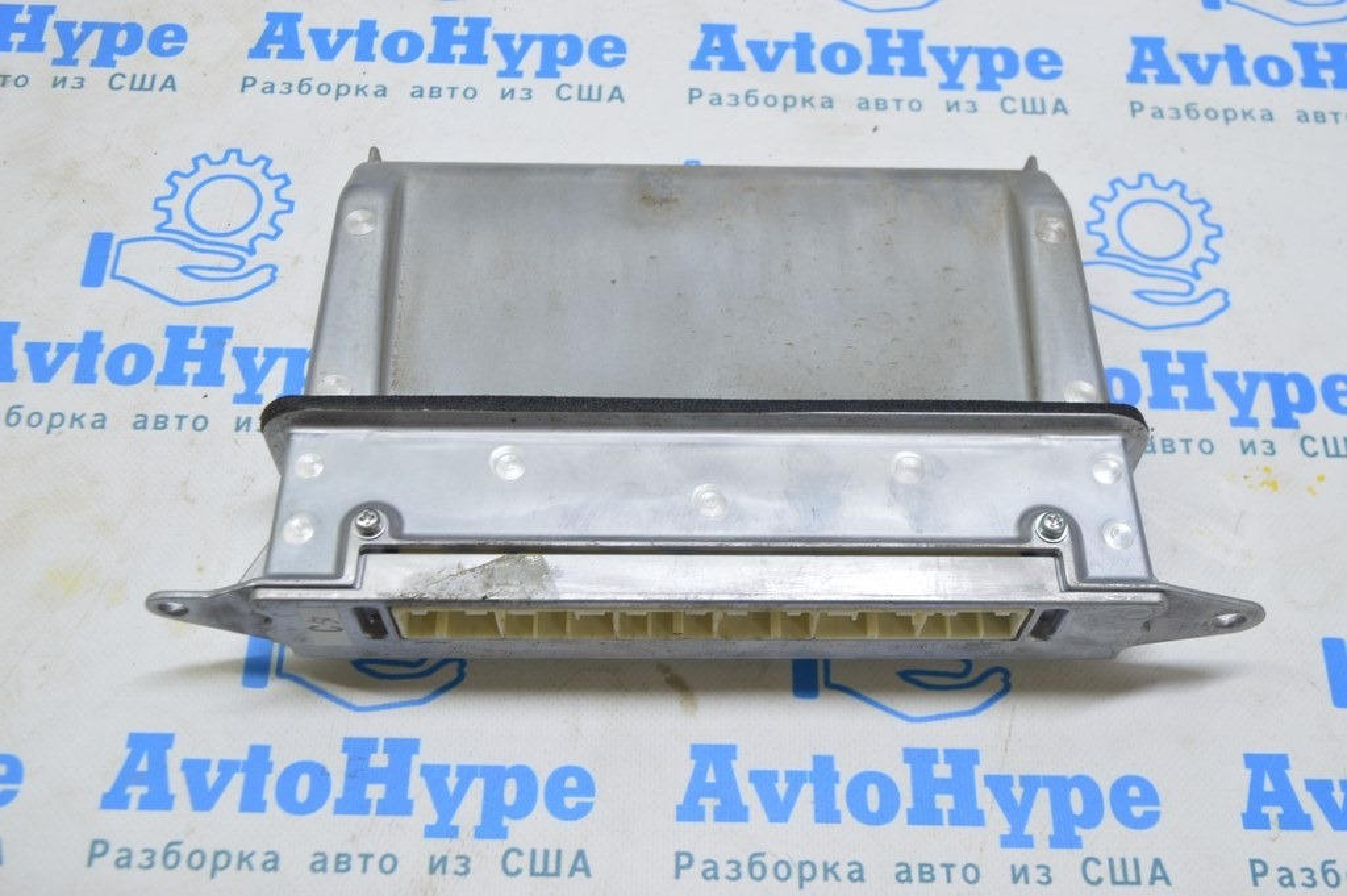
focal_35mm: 36
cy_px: 448
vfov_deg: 36.8
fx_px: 1346
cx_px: 674
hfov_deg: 53.2
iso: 400
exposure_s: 1/20
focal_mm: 24
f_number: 5.6
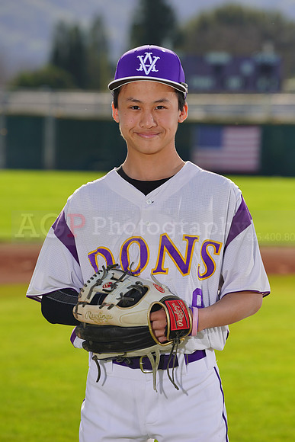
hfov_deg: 5.2
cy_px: 221
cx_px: 148
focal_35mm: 262
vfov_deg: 7.9
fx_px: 3218
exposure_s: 1/250
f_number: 9
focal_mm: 262
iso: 100
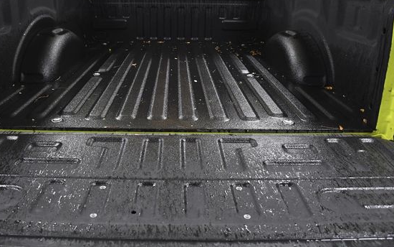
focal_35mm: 32
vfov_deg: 39.3
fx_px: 344
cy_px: 97
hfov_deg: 59.5
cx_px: 175
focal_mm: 18
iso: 2500
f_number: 4.5
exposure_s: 1/320
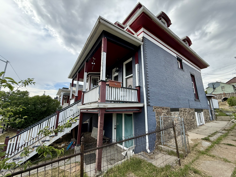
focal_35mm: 14
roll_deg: -0.6
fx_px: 95
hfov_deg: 102.1
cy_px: 88
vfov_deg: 85.7
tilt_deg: +14.3
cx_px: 118
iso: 64
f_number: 2.2
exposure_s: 1/809
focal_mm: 2.22
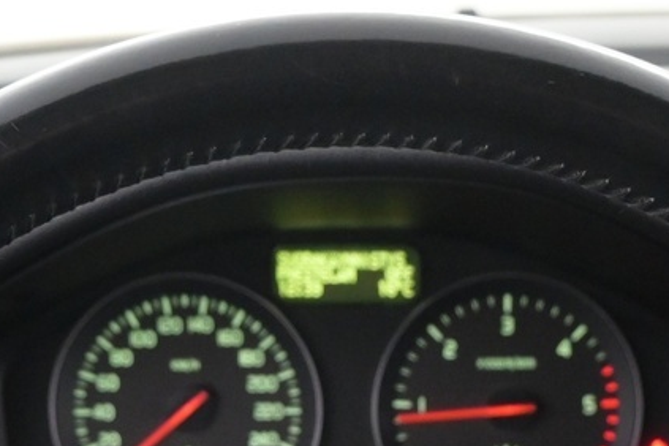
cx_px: 376
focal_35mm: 92
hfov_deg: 22.1
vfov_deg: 13.5
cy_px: 772
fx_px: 1710
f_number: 3.5
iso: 2500
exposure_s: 1/50
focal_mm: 16
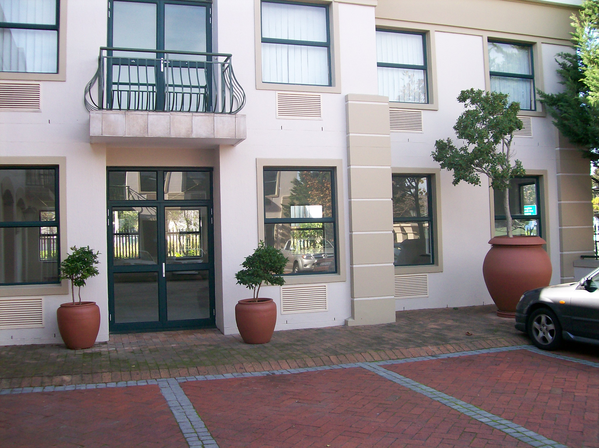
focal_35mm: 36
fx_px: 623
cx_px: 300
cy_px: 224
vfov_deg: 39.6
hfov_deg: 51.4
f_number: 2.7
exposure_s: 1/216
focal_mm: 6
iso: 80
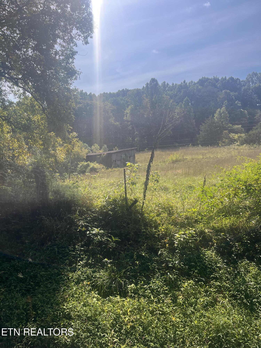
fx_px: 261
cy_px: 174
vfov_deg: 67.3
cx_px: 130
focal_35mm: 26
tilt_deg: +4.2
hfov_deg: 53.1
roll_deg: -0.7
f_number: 1.6
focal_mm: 5.1
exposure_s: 1/2899
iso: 50
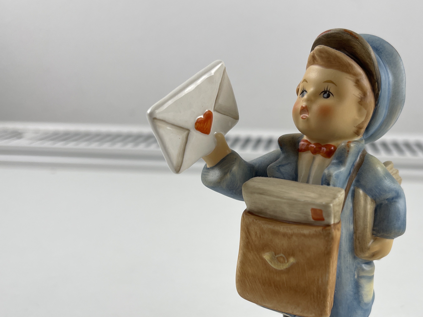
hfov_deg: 49.5
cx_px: 271
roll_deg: -1.9
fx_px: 452
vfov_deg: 38.2
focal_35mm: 37
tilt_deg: -20.7
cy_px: 213
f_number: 1.6
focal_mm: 5.1
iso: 32
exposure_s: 1/220
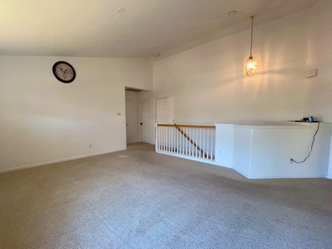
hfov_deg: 97.9
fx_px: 144
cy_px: 130
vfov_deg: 81.7
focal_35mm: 15
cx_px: 152
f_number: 1.8
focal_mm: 1.57
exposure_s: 1/30
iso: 100
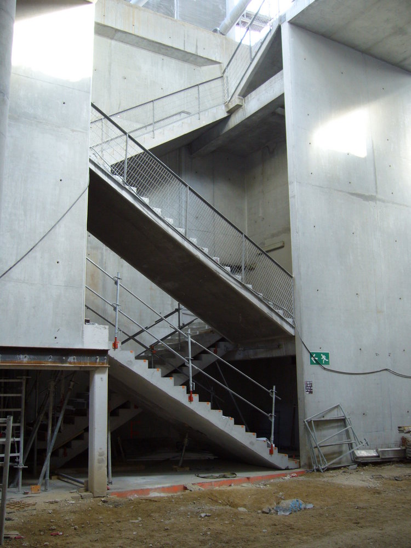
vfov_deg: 52.6
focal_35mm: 35
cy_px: 274
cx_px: 206
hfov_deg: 40.7
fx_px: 554
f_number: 2.8
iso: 100
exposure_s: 1/15
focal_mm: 5.8
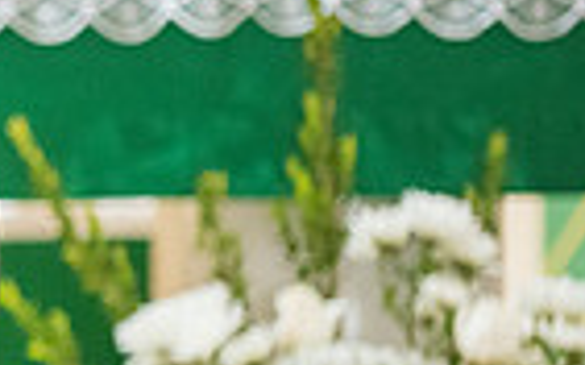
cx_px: -585
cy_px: 106
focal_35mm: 595
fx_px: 9482
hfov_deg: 3.5
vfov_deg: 2.2
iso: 2000
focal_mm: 135
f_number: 2.8
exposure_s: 1/160
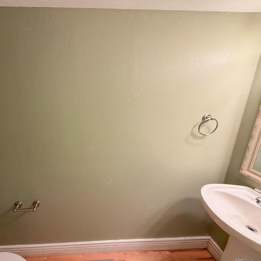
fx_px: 145
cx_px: 93
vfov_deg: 84.0
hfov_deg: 81.8
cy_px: 132
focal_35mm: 17
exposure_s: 1/60
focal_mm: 2.22
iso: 200
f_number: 2.2
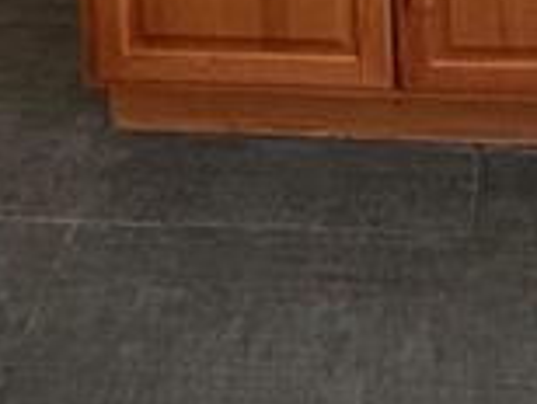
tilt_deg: -7.8
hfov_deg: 20.5
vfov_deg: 11.4
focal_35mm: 93
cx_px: 523
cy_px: -724
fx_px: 1445
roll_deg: +0.3
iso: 200
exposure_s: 1/121
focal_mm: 2.22
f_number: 2.2
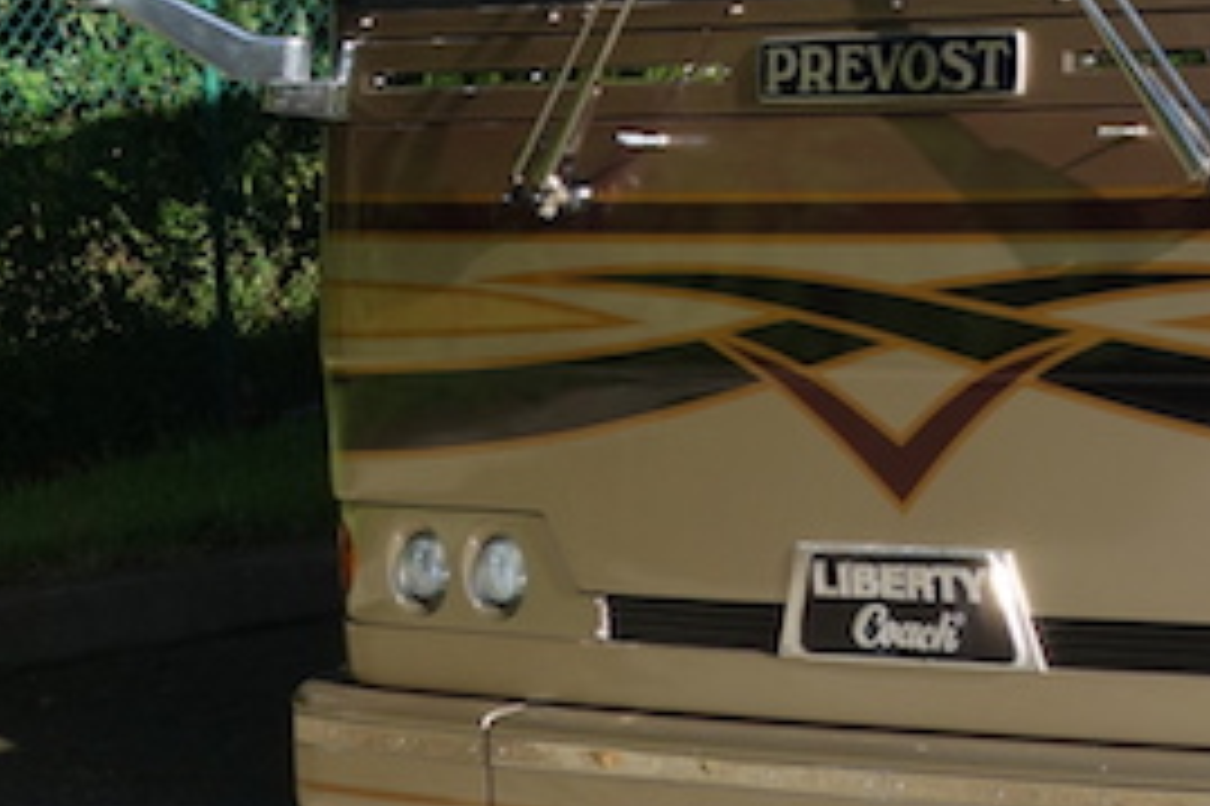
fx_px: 4669
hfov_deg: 13.6
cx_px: 1970
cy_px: -245
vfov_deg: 9.7
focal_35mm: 139
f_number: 5.6
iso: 125
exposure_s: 1/250
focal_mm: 12.48
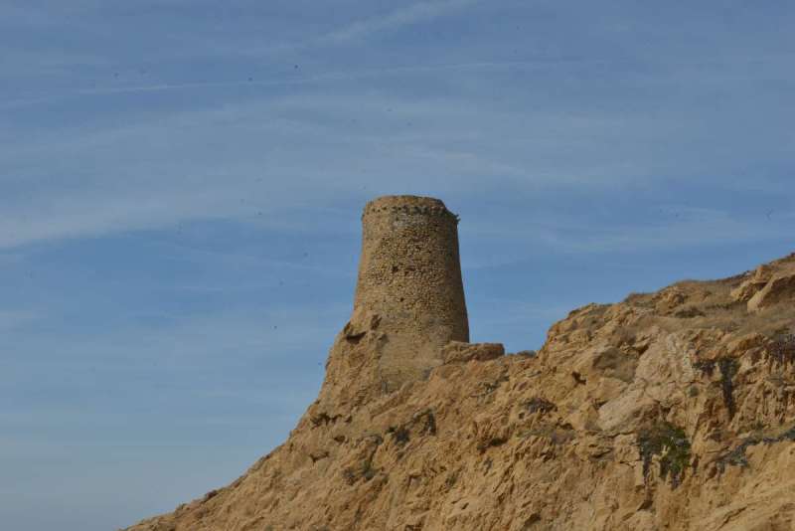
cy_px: 266
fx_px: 1370
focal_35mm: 62
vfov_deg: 21.9
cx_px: 398
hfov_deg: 32.4
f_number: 22
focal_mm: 62
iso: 400
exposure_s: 1/125
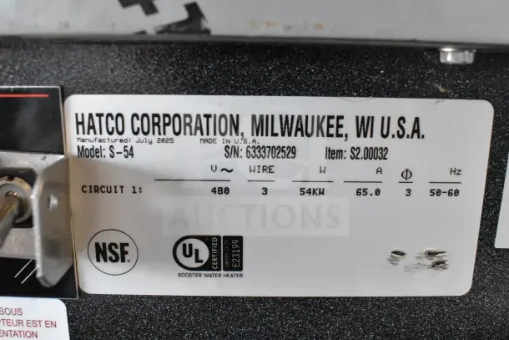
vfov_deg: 36.9
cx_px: 254
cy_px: 170
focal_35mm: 36
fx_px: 509
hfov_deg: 53.1
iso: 6400
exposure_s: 1/160
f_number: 7.1
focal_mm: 24
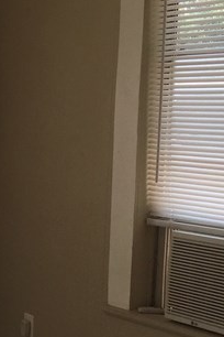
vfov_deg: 20.0
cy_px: 257
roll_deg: -2.1
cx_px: -110
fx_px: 943
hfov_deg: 12.9
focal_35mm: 101
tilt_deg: -11.7
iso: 32
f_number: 2.2
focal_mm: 4.15
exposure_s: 1/403
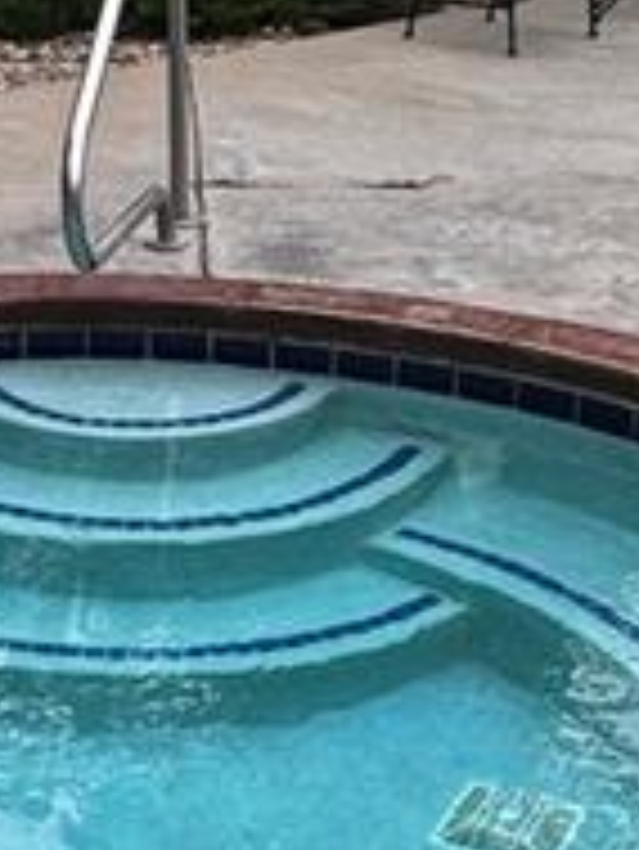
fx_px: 2188
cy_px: 643
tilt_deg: -26.7
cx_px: 122
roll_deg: +0.4
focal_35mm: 89
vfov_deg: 21.8
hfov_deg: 16.5
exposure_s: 1/259
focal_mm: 2.22
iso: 40
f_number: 2.2
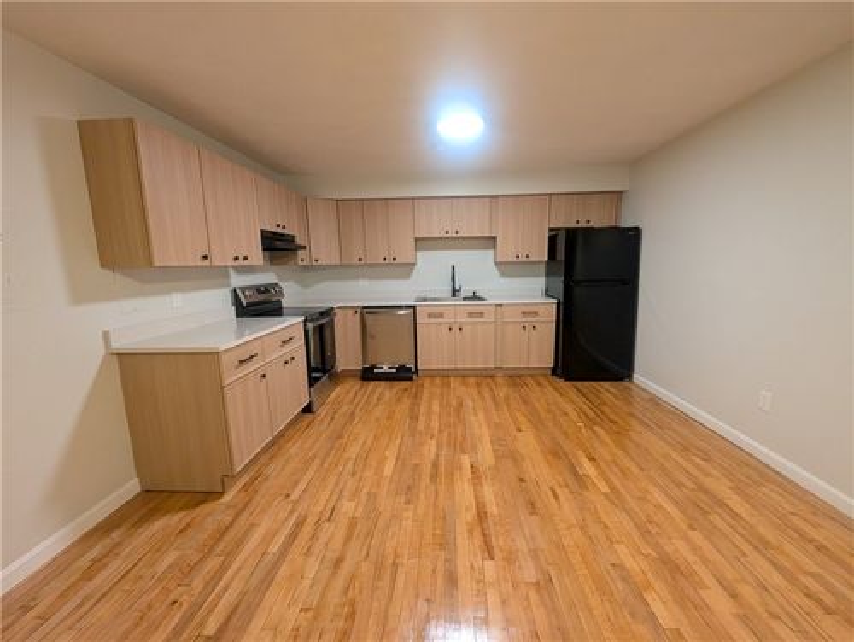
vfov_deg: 90.0
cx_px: 427
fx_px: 321
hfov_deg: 106.1
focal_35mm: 13
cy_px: 321
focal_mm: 1.95
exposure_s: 1/60
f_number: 2.2
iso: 336
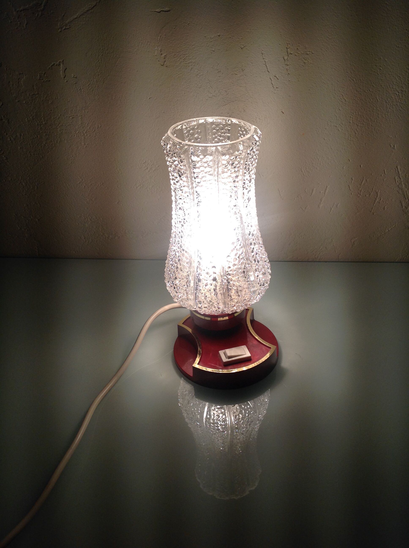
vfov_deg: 52.7
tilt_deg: -33.5
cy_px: 274
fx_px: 553
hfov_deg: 40.6
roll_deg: +4.5
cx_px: 204
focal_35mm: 35
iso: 50
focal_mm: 4.28
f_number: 2.4
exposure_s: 1/182
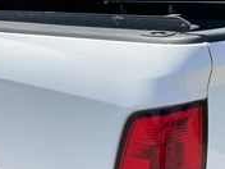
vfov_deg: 21.0
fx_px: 429
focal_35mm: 66
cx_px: 137
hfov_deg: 29.3
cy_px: 191
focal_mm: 3
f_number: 1.8
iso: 25
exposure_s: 1/1221
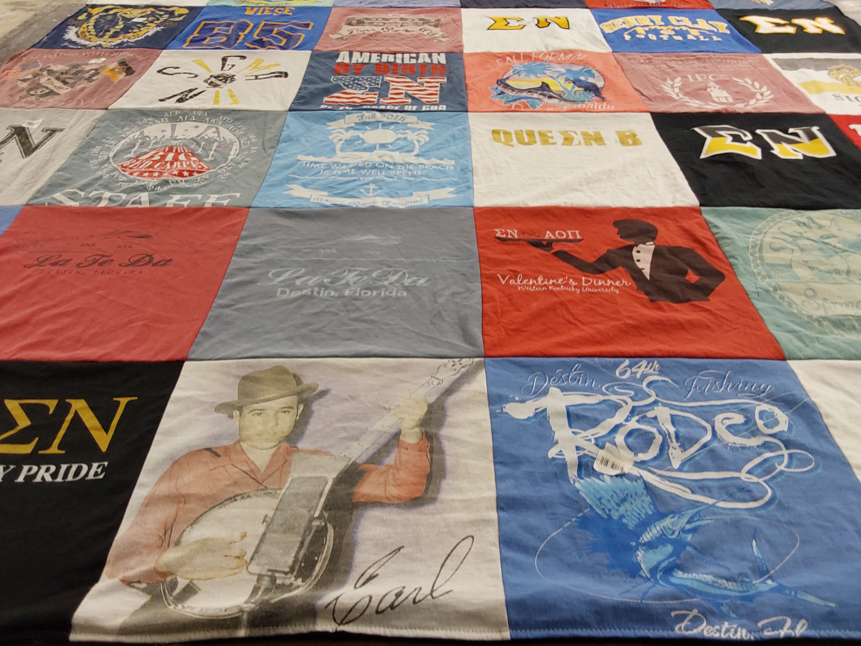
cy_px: 323
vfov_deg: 49.7
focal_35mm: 28
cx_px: 430
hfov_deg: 63.4
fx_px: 696
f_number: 1.9
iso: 80
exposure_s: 1/50
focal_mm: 2.91
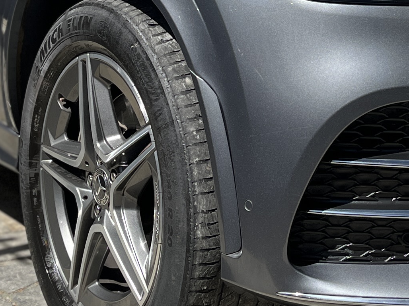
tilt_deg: -5.6
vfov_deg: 14.1
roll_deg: -0.3
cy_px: -44
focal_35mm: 102
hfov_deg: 19.2
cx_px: 263
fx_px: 1205
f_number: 1.6
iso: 50
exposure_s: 1/1992
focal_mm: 5.1
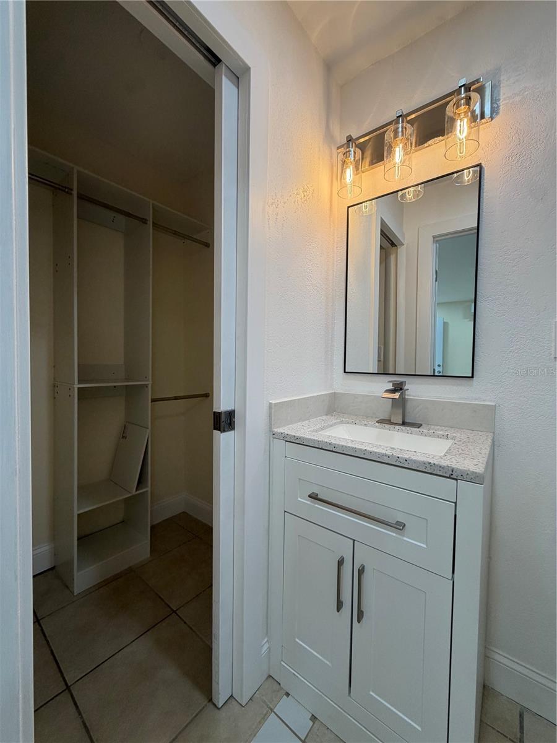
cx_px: 278
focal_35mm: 14
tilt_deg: -1.7
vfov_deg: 102.1
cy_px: 372
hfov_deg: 85.7
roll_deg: -0.6
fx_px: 300
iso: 80
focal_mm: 2.22
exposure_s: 1/120
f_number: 2.2
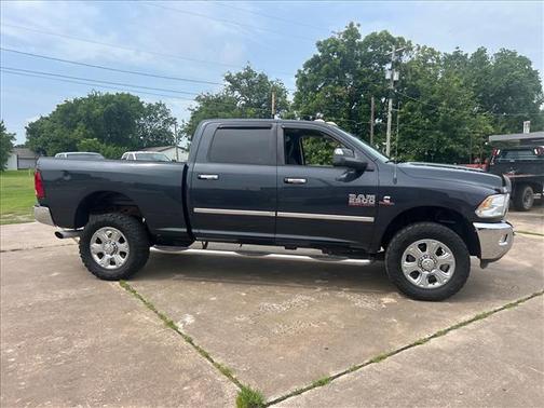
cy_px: 204
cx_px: 272
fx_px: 409
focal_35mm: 26
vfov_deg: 53.1
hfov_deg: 67.3
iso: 50
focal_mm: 5.7
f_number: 1.5
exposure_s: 1/2457
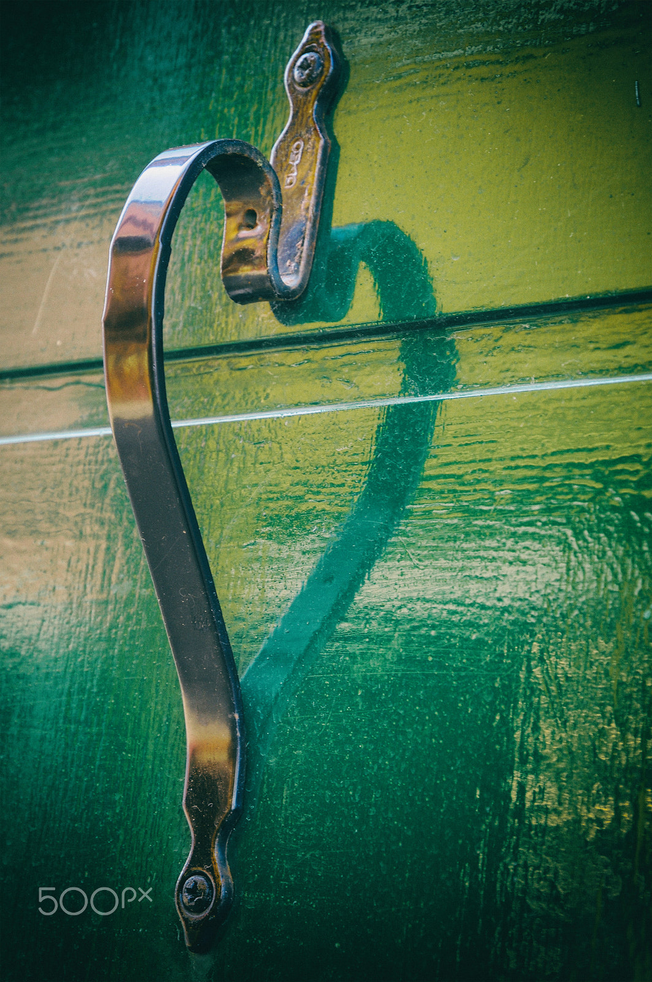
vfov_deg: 20.9
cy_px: 491
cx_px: 326
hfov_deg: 14.0
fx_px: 2657
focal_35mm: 98
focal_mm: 65
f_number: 8
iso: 200
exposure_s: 1/30
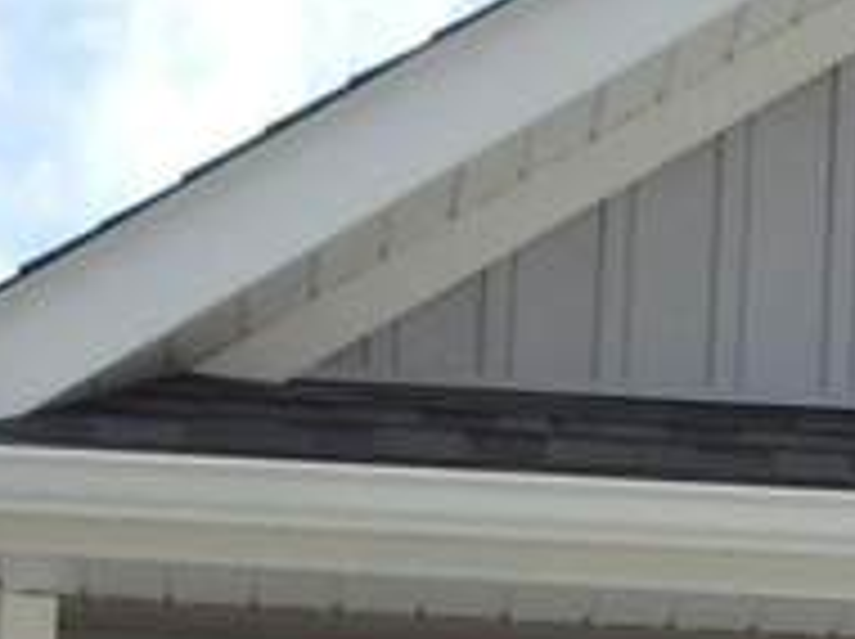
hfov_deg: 6.6
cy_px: 990
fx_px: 7327
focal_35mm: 297
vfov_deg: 5.0
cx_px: 1022
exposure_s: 1/125
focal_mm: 6
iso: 80
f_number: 7.1
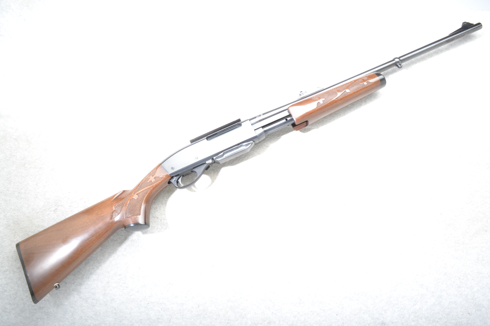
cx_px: 245
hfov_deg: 37.9
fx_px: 715
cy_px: 163
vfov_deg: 25.8
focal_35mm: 52
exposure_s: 1/160
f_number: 20
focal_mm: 35
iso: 3200
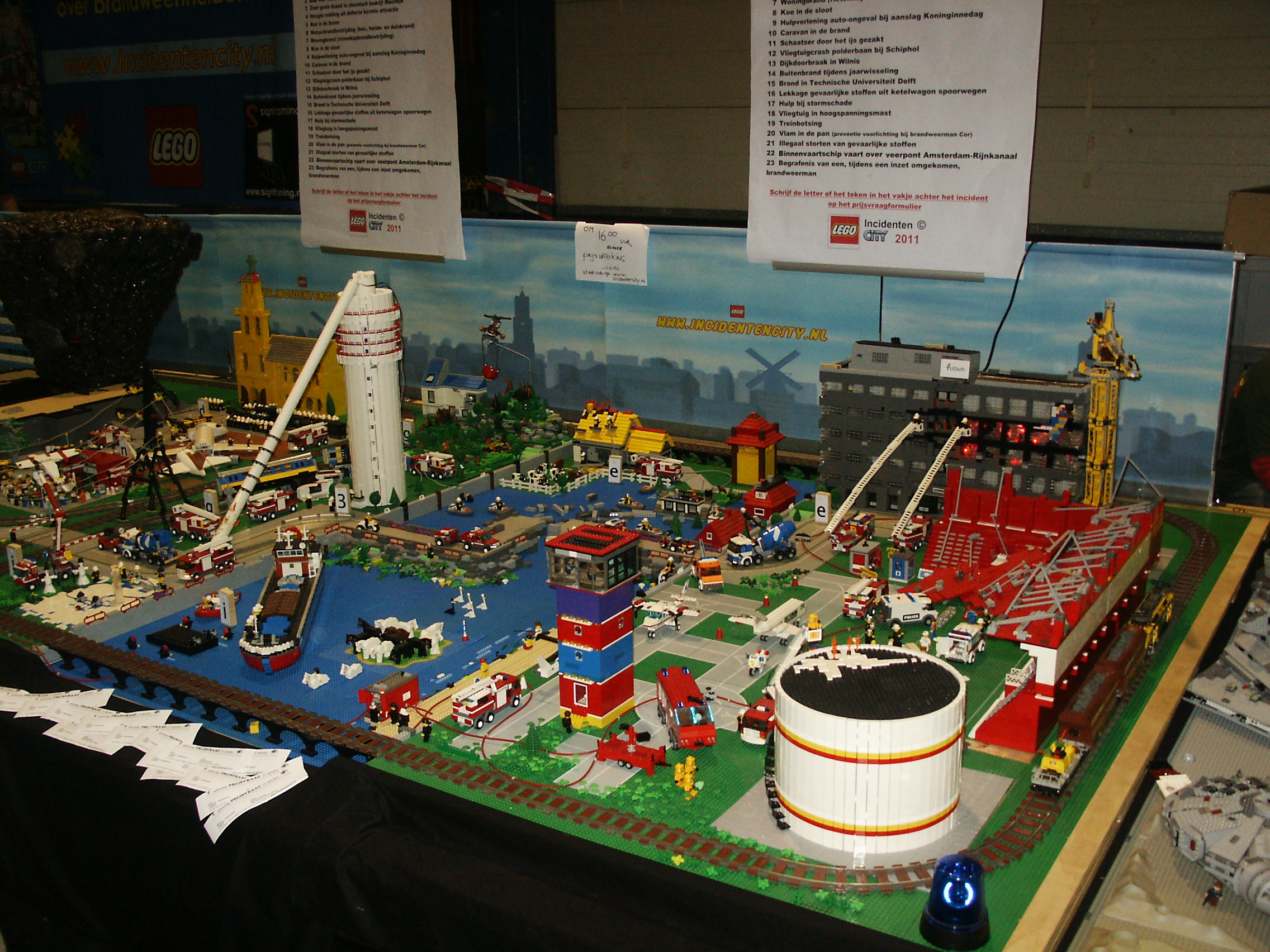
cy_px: 476
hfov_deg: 52.6
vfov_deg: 40.7
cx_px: 635
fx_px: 1284
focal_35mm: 35
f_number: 3
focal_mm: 7.18
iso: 200
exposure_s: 1/45
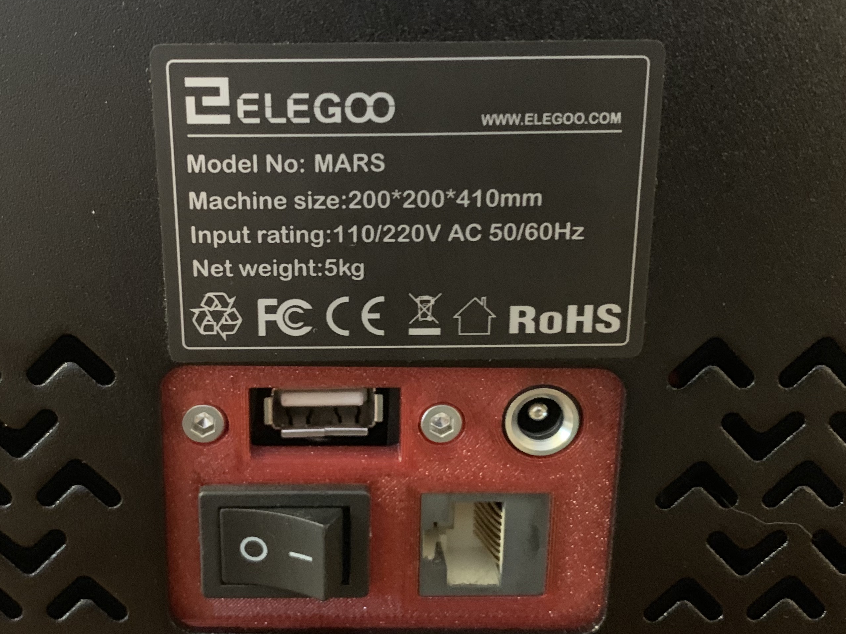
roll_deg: -0.1
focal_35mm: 41
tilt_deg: -14.1
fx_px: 1002
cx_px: 334
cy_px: 310
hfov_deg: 45.5
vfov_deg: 35.1
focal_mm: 4.25
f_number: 1.8
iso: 1600
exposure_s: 1/15
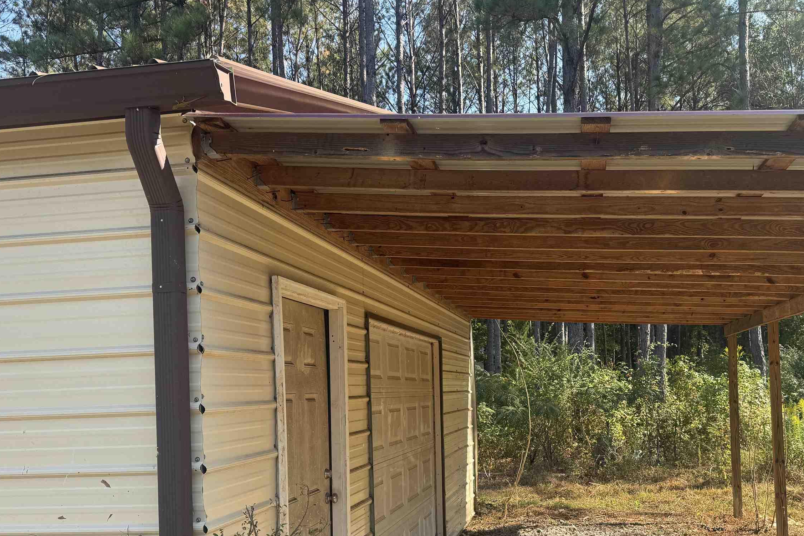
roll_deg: +2.6
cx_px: 475
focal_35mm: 34
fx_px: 759
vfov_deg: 38.2
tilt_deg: -2.1
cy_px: 378
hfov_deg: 55.5
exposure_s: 1/1026
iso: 80
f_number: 1.78
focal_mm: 6.76
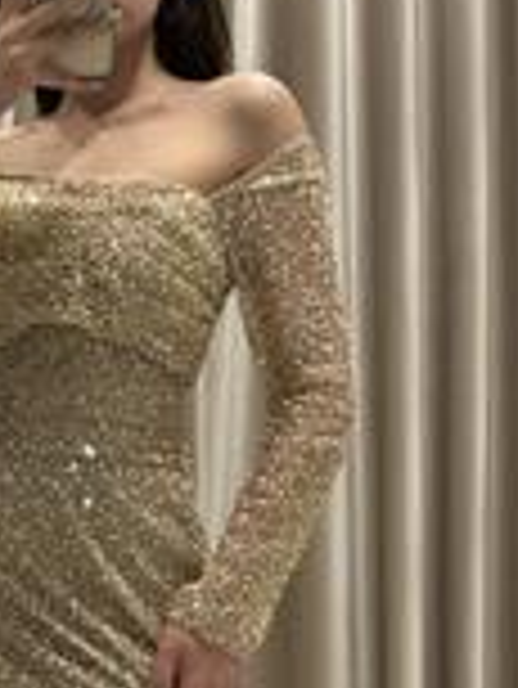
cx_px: 122
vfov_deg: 11.7
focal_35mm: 167
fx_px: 3327
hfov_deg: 8.9
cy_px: 699
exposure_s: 1/50
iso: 160
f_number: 1.78
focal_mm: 6.86
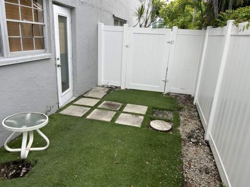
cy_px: 94
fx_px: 188
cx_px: 125
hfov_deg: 67.4
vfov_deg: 53.0
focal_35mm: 26
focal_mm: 5.7
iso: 50
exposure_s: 1/597
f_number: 1.5
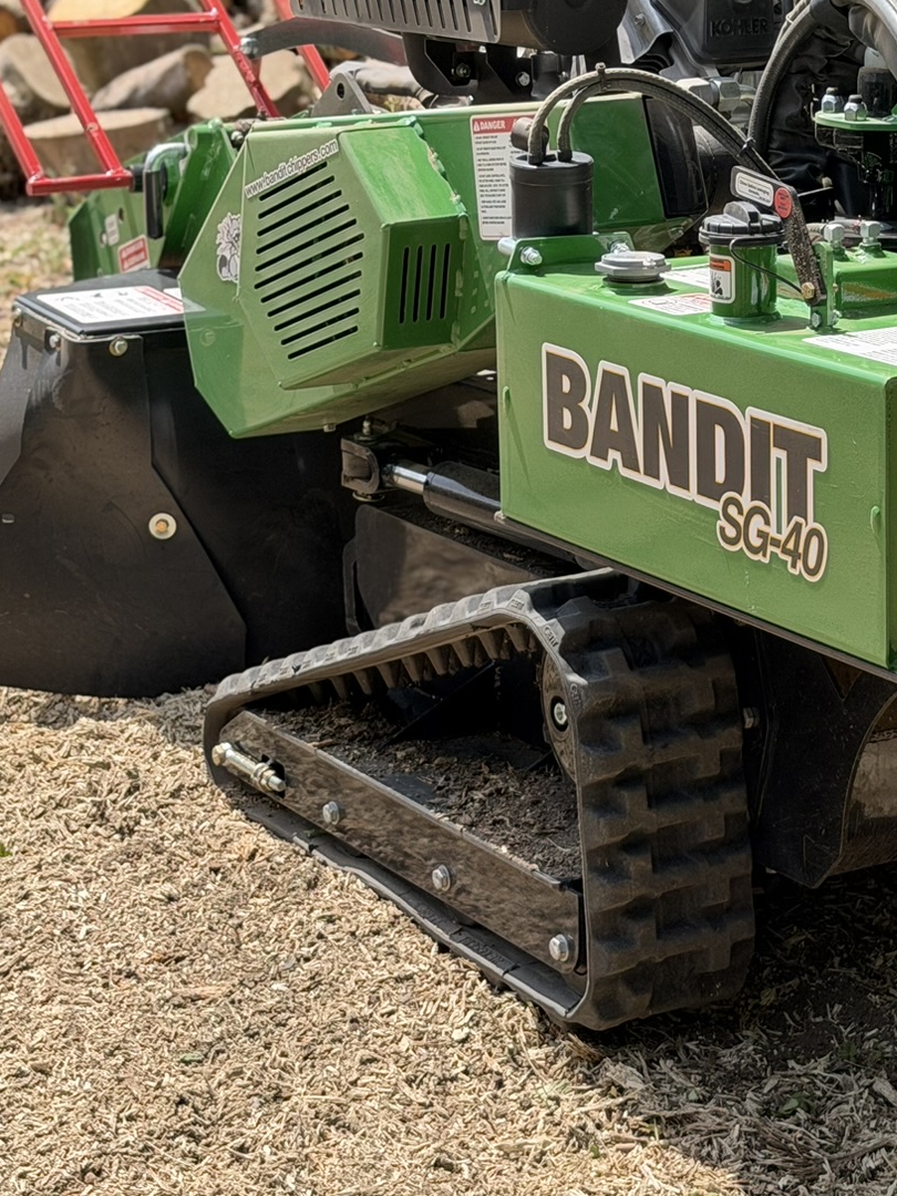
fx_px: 3144
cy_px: 332
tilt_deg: -16.8
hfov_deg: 16.1
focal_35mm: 91
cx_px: 715
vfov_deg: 21.4
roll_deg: +0.6
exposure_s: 1/1678
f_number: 1.78
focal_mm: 6.76
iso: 80
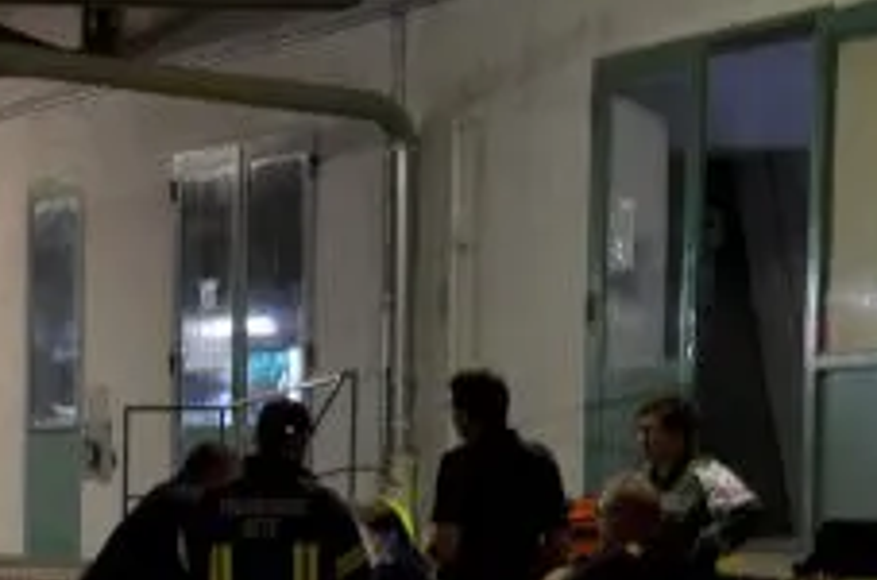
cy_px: 642
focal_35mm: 146
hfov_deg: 13.5
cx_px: -348
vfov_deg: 9.3
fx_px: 3547
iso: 800
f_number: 5.6
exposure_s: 1/8
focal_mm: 34
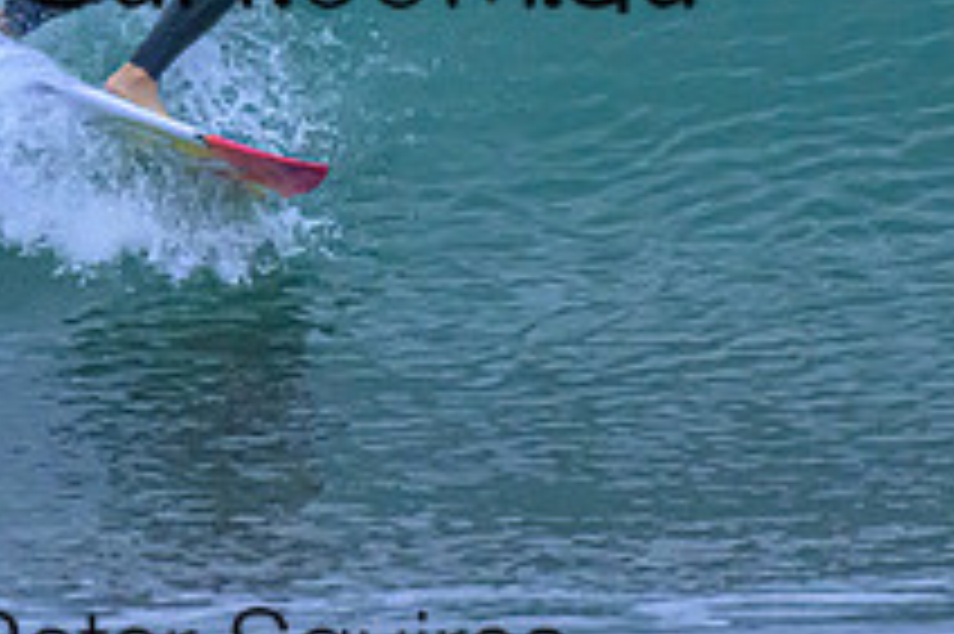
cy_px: -97
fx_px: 65297
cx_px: 220
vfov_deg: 0.6
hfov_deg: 0.8
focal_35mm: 2466
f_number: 11
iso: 25600
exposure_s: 1/1000
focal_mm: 900
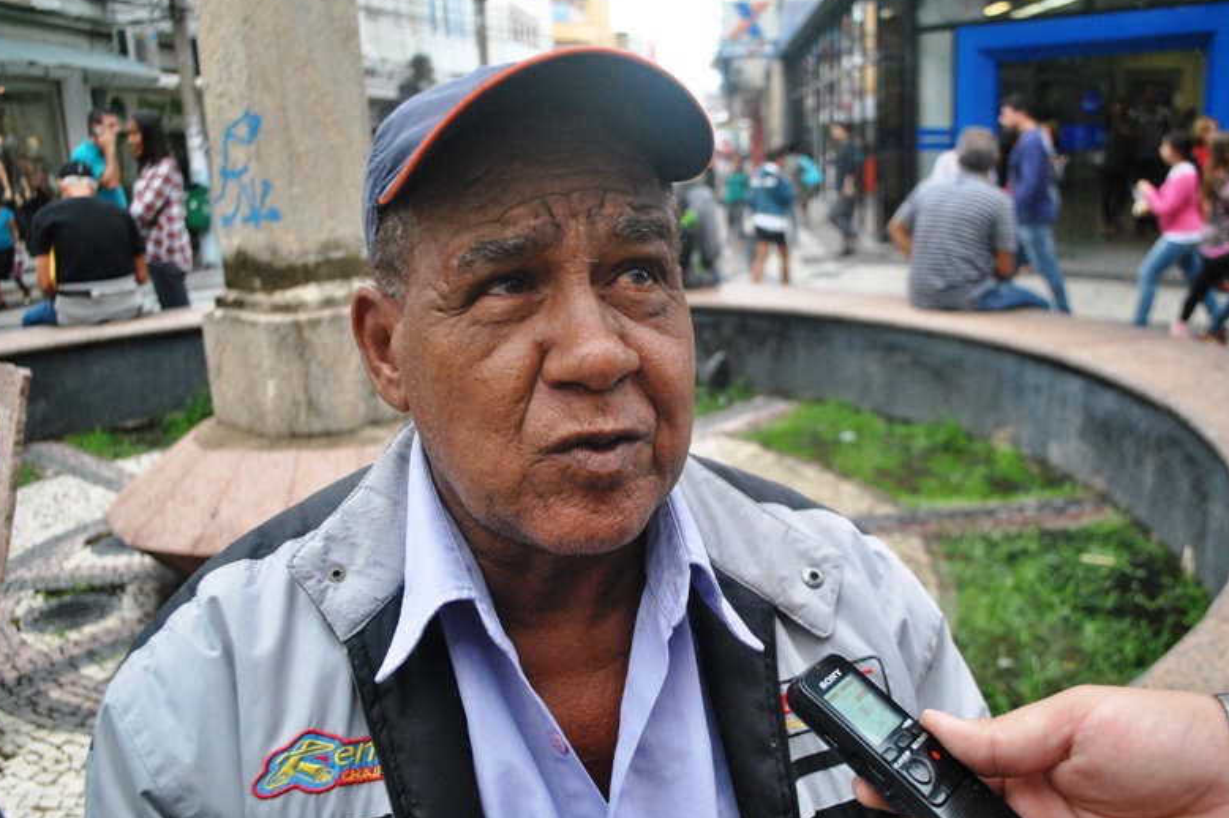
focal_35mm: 34
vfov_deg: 38.8
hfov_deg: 55.8
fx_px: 1160
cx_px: 611
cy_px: 400
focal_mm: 22
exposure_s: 1/400
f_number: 3.8
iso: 800
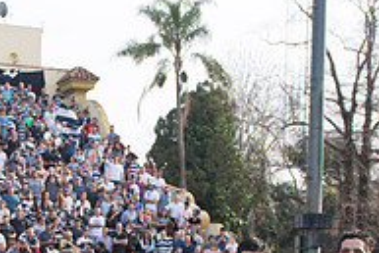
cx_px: 33
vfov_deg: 12.2
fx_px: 1138
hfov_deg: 18.6
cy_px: 356
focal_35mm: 108
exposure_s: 1/800
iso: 320
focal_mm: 24
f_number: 4.5
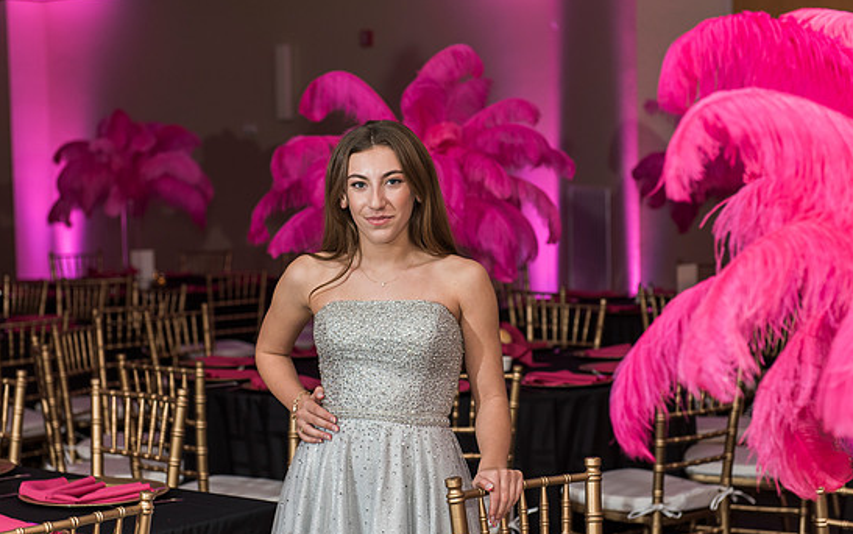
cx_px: 421
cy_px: 287
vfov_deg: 16.7
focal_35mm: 78
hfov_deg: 26.5
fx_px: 1813
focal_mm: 70
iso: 800
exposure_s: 1/100
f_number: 4
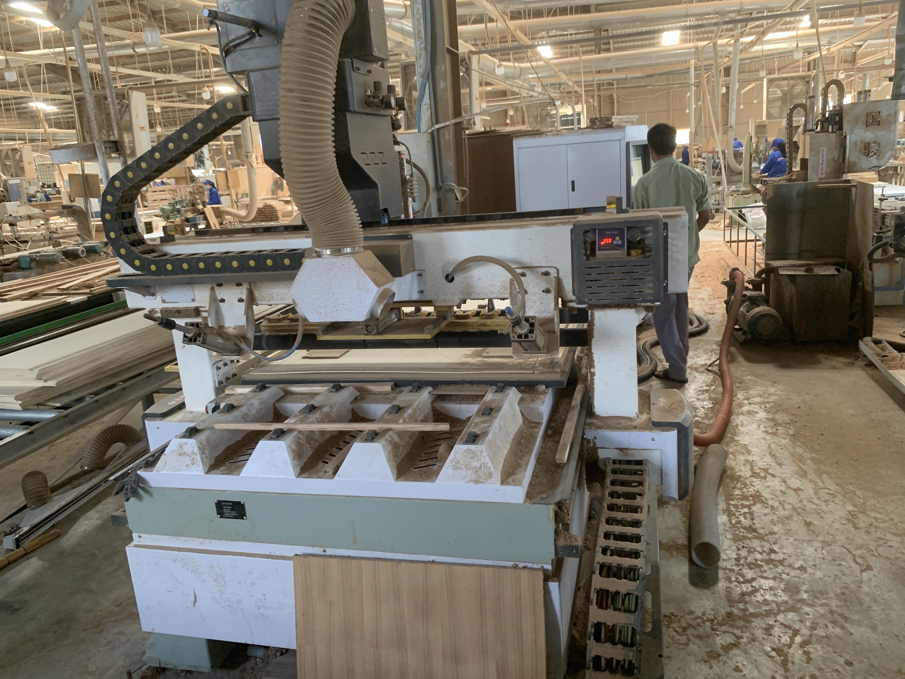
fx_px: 680
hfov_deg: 67.3
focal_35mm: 26
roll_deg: +3.8
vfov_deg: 53.1
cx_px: 452
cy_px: 340
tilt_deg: -13.1
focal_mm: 4.25
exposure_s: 1/60
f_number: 1.8
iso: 320
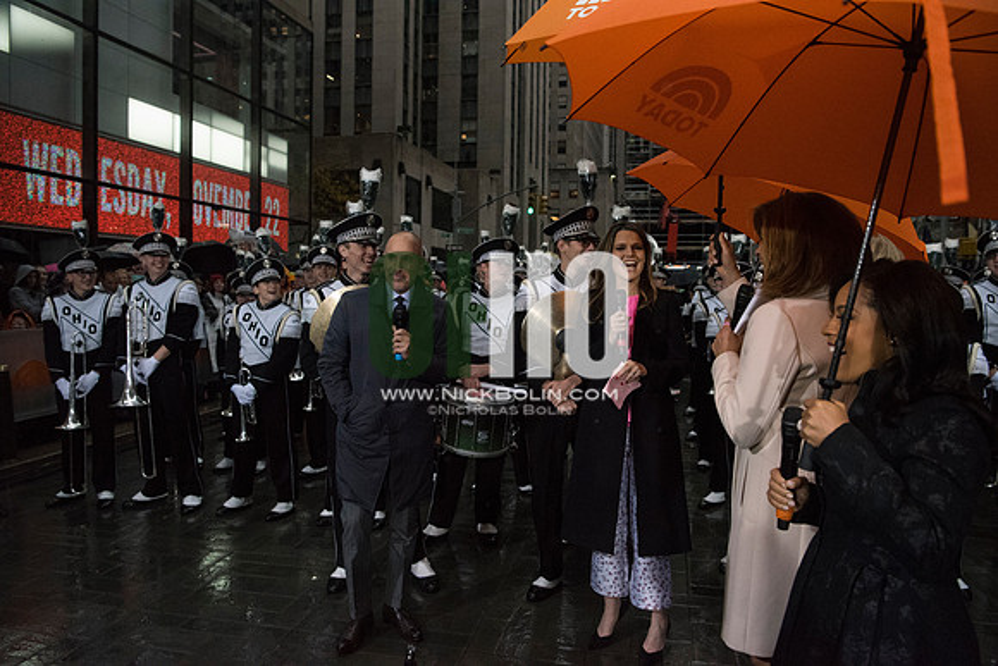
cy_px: 333
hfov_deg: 67.4
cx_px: 499
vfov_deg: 48.0
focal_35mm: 27
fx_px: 749
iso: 10000
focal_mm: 27
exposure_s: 1/4000
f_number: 4
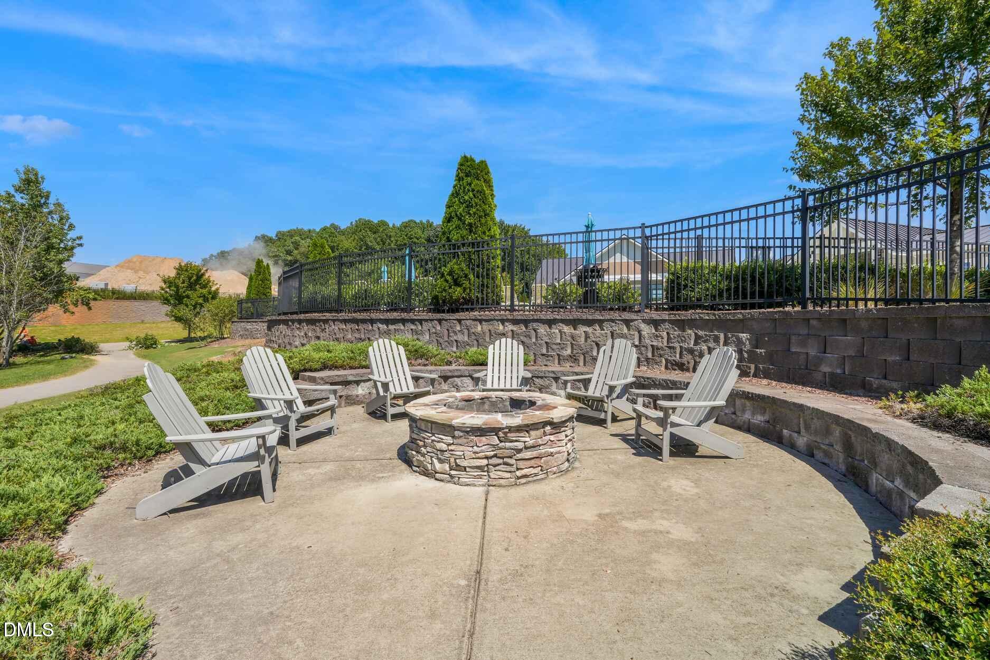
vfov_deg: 73.7
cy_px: 330
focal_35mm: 16
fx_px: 440
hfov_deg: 96.7
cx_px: 495
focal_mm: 16
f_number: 14
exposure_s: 1/125
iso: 100
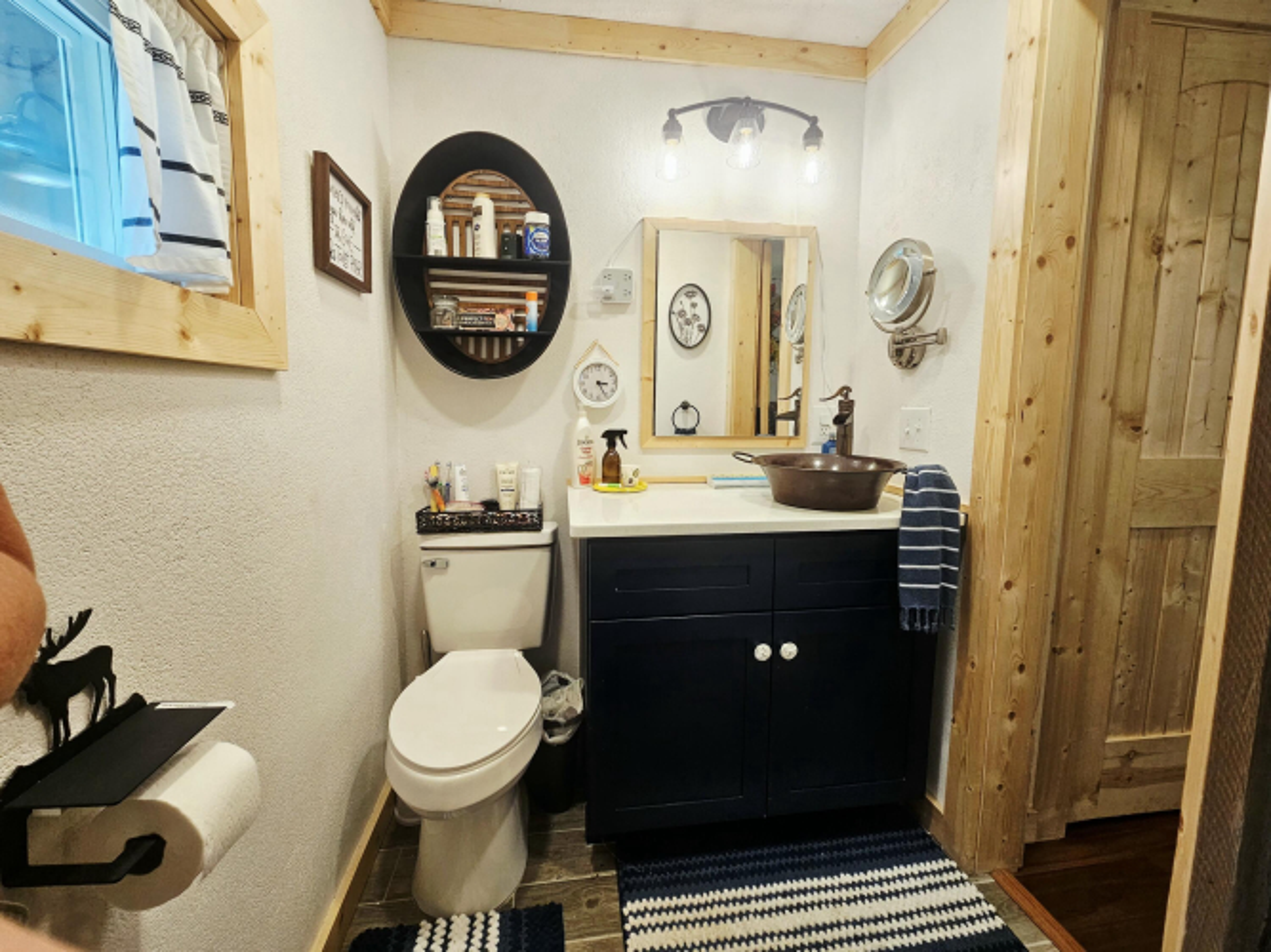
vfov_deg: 89.9
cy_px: 476
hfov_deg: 106.2
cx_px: 636
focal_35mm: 13
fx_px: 477
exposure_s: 1/60.2
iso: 80
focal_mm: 2.2
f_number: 2.2
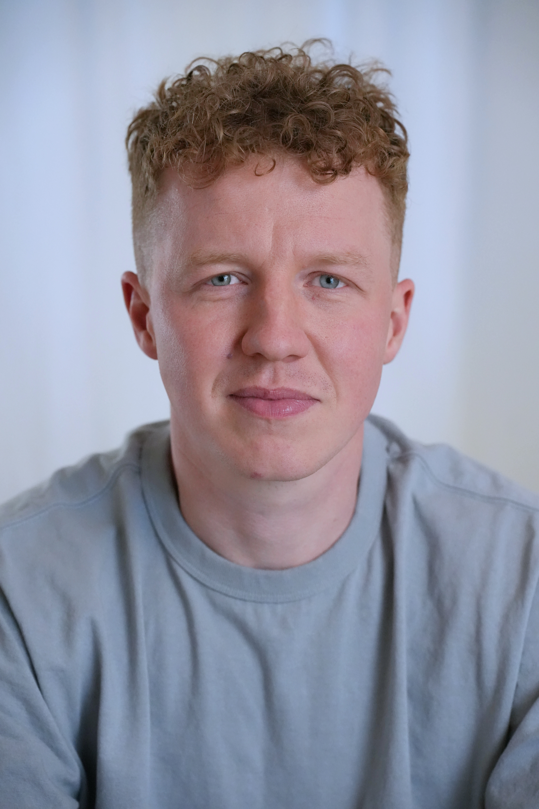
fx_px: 2246
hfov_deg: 13.7
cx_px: 270
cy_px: 404
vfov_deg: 20.4
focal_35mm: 100
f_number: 4
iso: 6400
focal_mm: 100
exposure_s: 1/2000
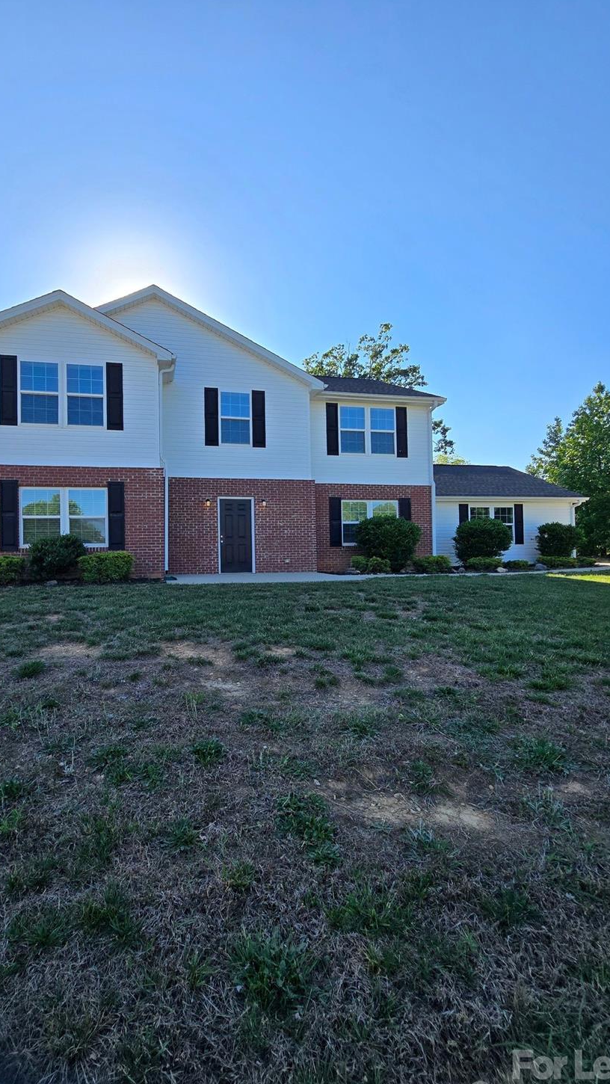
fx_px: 431
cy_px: 558
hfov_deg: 69.8
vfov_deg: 103.0
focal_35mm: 15
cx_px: 244
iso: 50
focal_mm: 2.2
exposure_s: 1/1476
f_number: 2.2
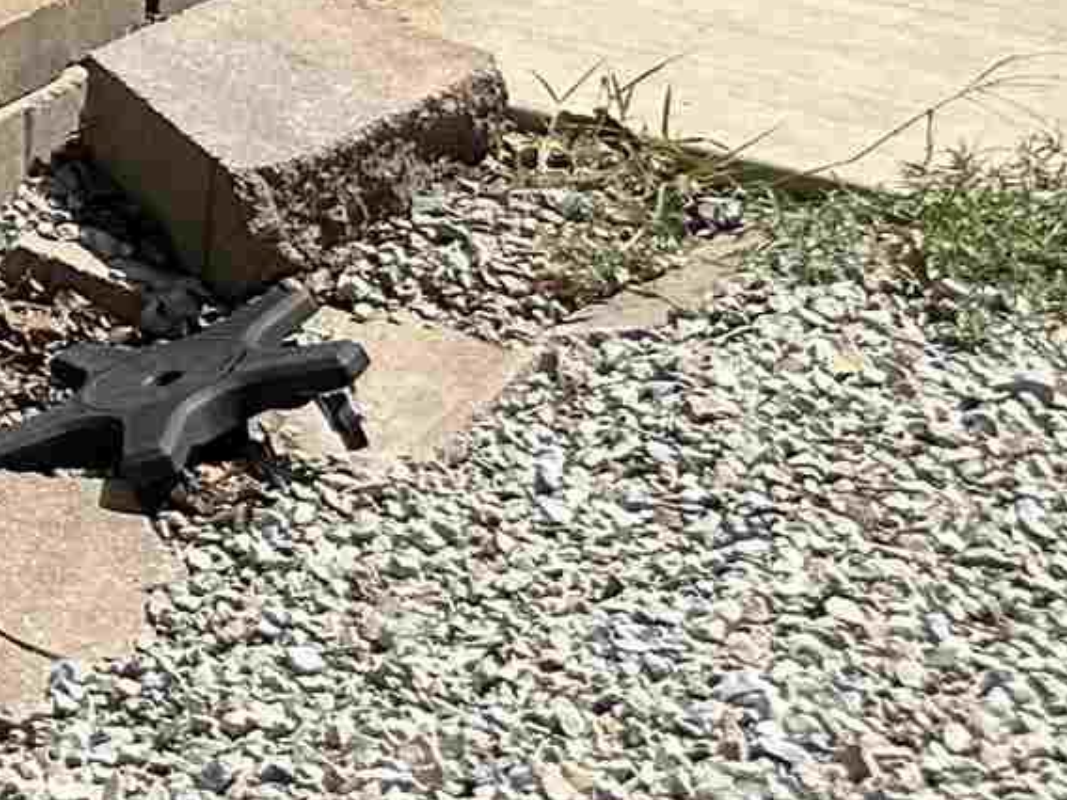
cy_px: -1286
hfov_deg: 12.2
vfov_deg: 9.7
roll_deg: -0.2
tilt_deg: -1.7
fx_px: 4006
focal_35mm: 130
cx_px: -1485
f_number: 1.78
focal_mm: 6.86
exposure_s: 1/4348
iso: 80
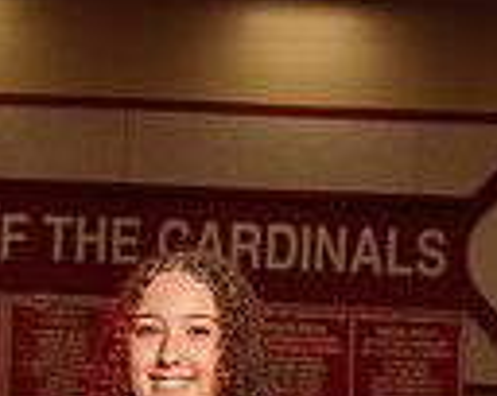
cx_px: 167
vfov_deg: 11.5
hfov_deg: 16.2
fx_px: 1748
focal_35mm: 119
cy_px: 827
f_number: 5
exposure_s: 1/250
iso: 100
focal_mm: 36
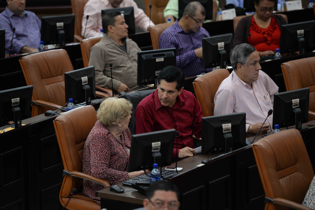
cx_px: 158
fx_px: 1751
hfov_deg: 10.3
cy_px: 105
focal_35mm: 200
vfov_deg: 6.9
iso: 2000
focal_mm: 200
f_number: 4
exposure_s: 1/100
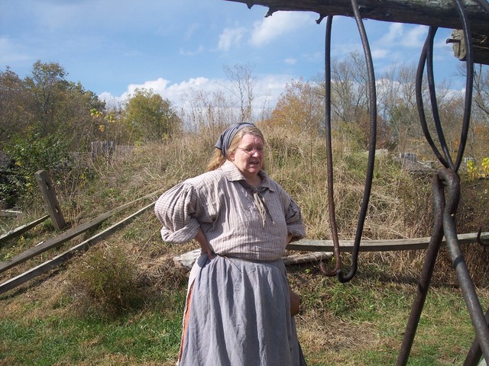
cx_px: 244
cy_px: 183
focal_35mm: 39
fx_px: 551
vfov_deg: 36.8
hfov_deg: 47.9
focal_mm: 8
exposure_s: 1/750
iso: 100
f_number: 4
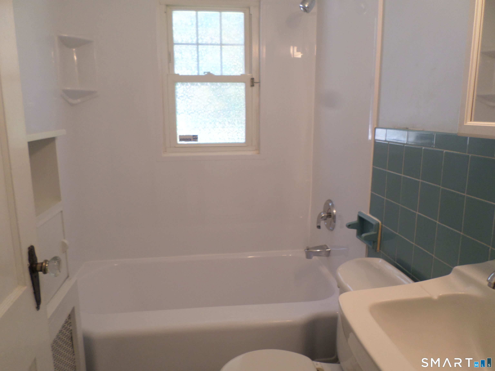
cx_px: 248
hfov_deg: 69.4
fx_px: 357
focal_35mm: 25
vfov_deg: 54.9
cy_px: 186
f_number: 2.5
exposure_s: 1/30
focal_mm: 4.5
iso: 100
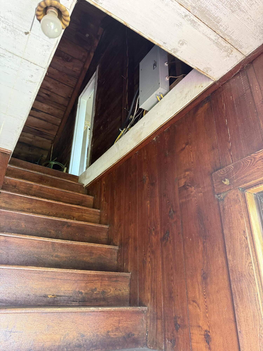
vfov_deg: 71.6
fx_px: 243
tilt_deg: +24.7
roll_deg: -0.9
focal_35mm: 24
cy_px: 176
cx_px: 132
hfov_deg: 56.8
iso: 320
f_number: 1.78
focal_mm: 6.76
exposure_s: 1/60
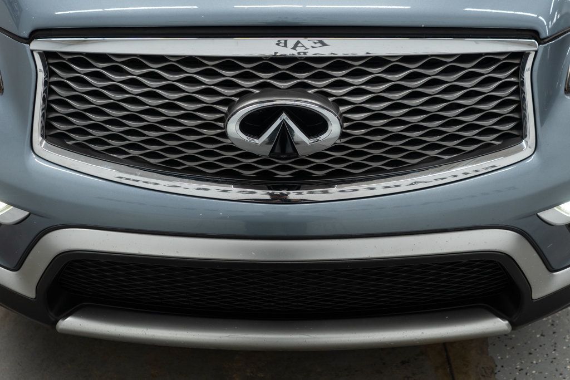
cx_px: 285
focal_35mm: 42
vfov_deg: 31.9
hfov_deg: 46.4
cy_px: 190
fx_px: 665
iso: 200
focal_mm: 28
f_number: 3.2
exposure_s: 1/50
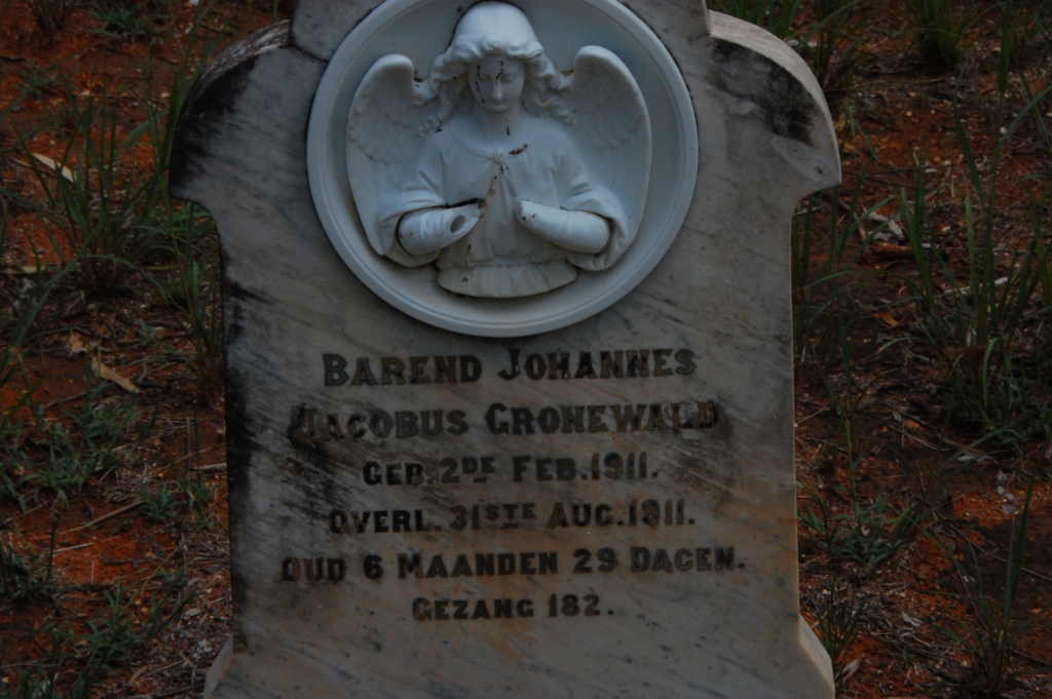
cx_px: 526
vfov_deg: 10.7
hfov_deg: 16.1
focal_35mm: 128
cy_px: 350
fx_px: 3723
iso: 400
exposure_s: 1/160
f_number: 18
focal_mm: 85
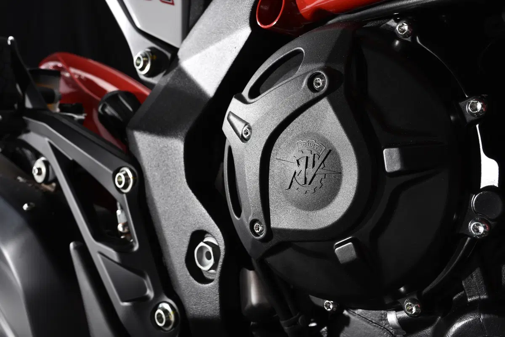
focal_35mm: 35
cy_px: 168
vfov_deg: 37.9
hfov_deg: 54.4
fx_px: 491
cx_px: 252
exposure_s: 1/125
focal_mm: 35
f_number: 14
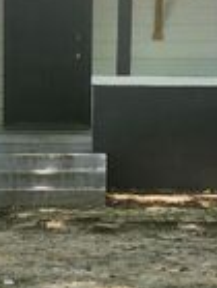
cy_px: 181
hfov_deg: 13.5
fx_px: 915
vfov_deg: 17.8
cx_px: 60
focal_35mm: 110
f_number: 1.8
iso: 32
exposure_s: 1/180
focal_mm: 5.54
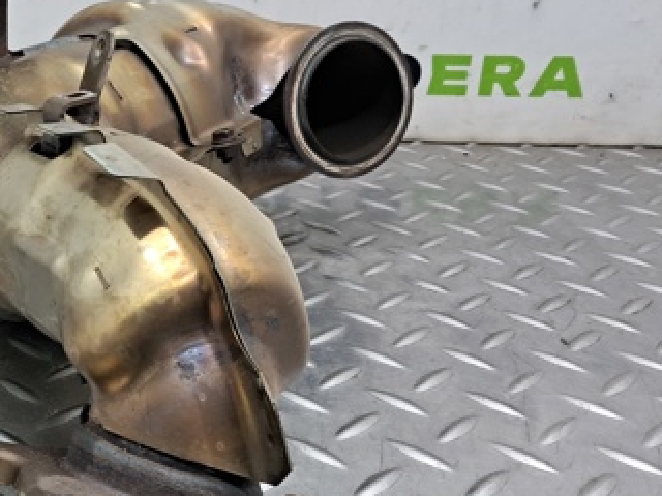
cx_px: 64
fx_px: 1033
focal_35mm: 54
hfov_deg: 33.6
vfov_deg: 26.9
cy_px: 317
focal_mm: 4
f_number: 1.8
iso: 125
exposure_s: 1/50
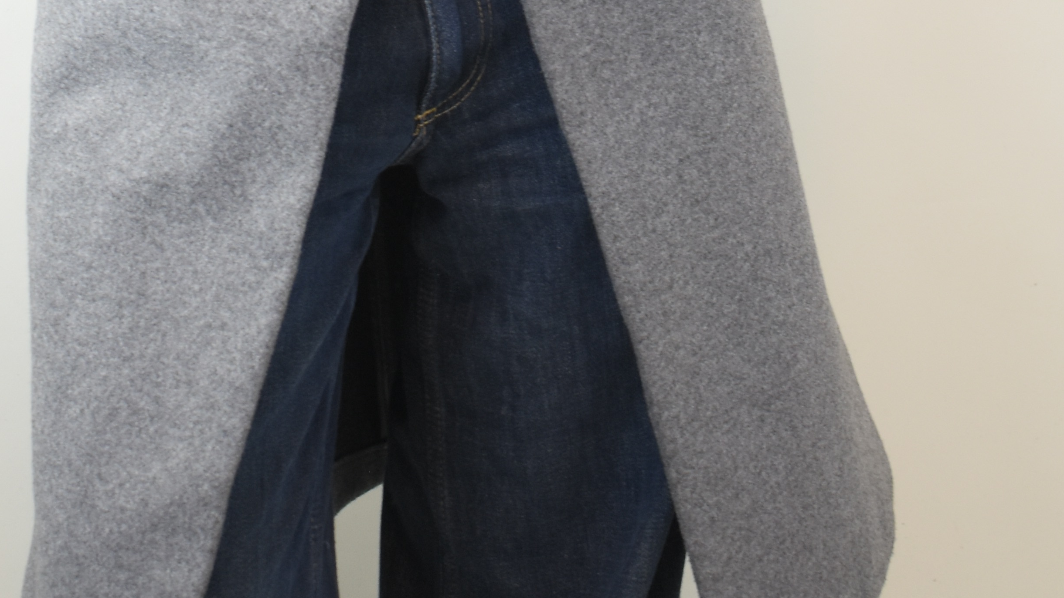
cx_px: 382
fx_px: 2942
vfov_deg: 11.0
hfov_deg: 20.4
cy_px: -394
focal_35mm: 104
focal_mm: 27
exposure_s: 1/80
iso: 400
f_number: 4.5
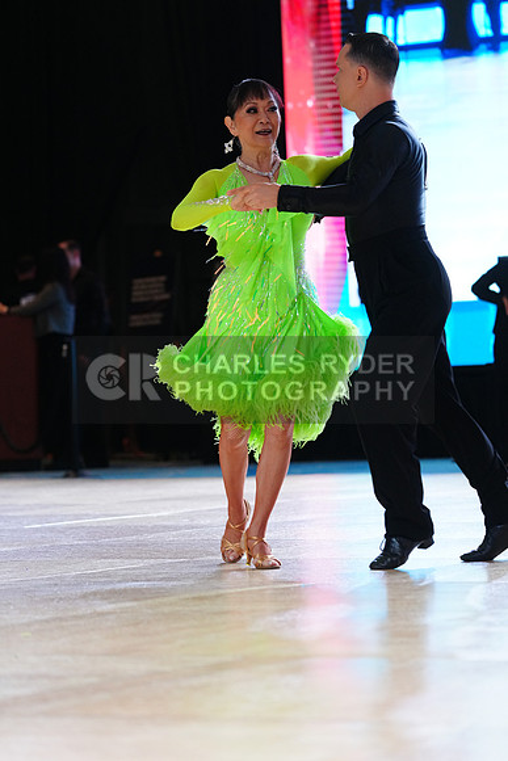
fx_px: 3194
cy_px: 380
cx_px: 254
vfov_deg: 13.6
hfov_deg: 9.1
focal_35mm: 151
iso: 2500
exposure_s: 1/250
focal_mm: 151
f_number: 4
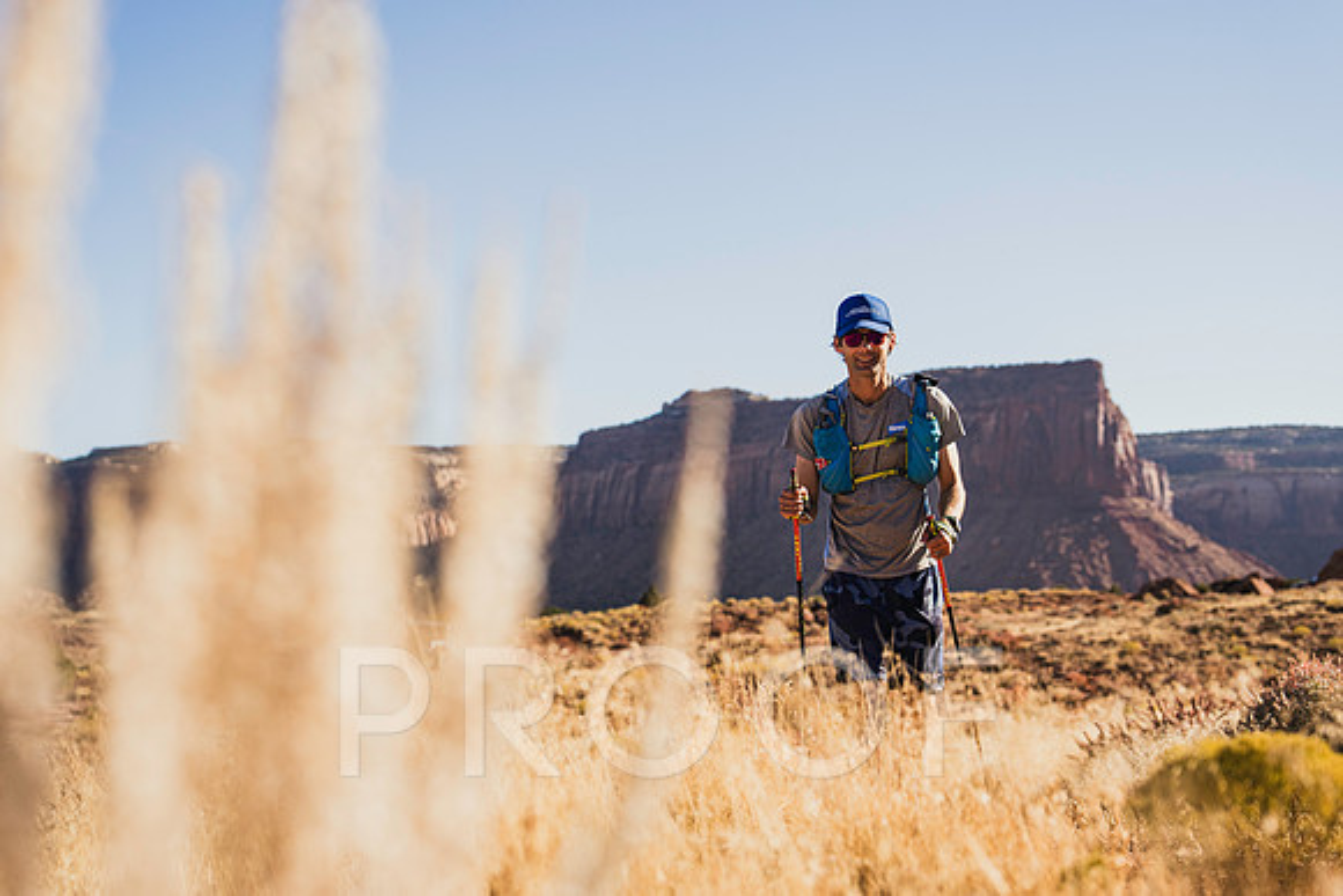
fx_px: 2383
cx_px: 695
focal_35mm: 64
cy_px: 458
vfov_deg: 21.3
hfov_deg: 31.5
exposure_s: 1/1250
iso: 125
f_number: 3.2
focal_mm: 53
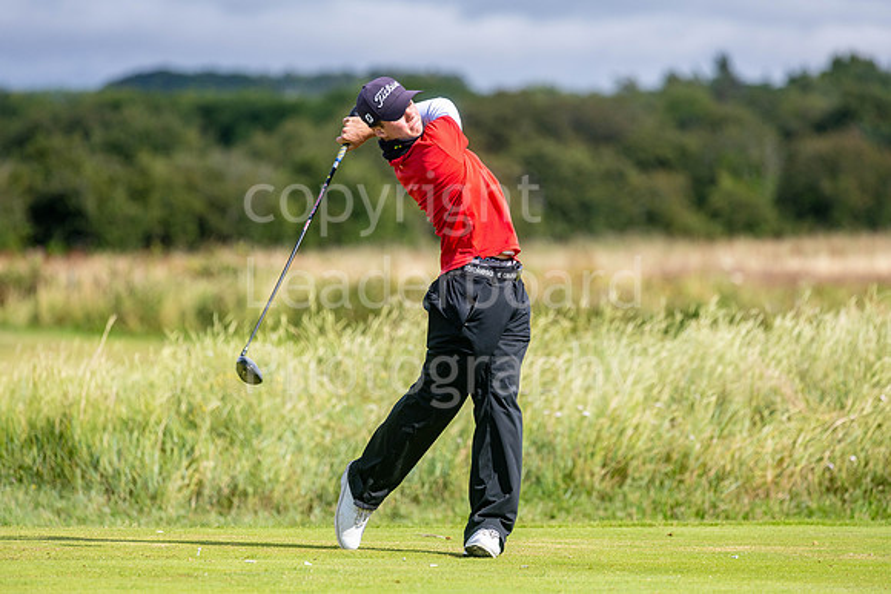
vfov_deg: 4.6
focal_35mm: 300
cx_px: 446
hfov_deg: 6.9
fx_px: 7426
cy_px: 297
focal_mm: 300
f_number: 5
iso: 200
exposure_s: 1/1250
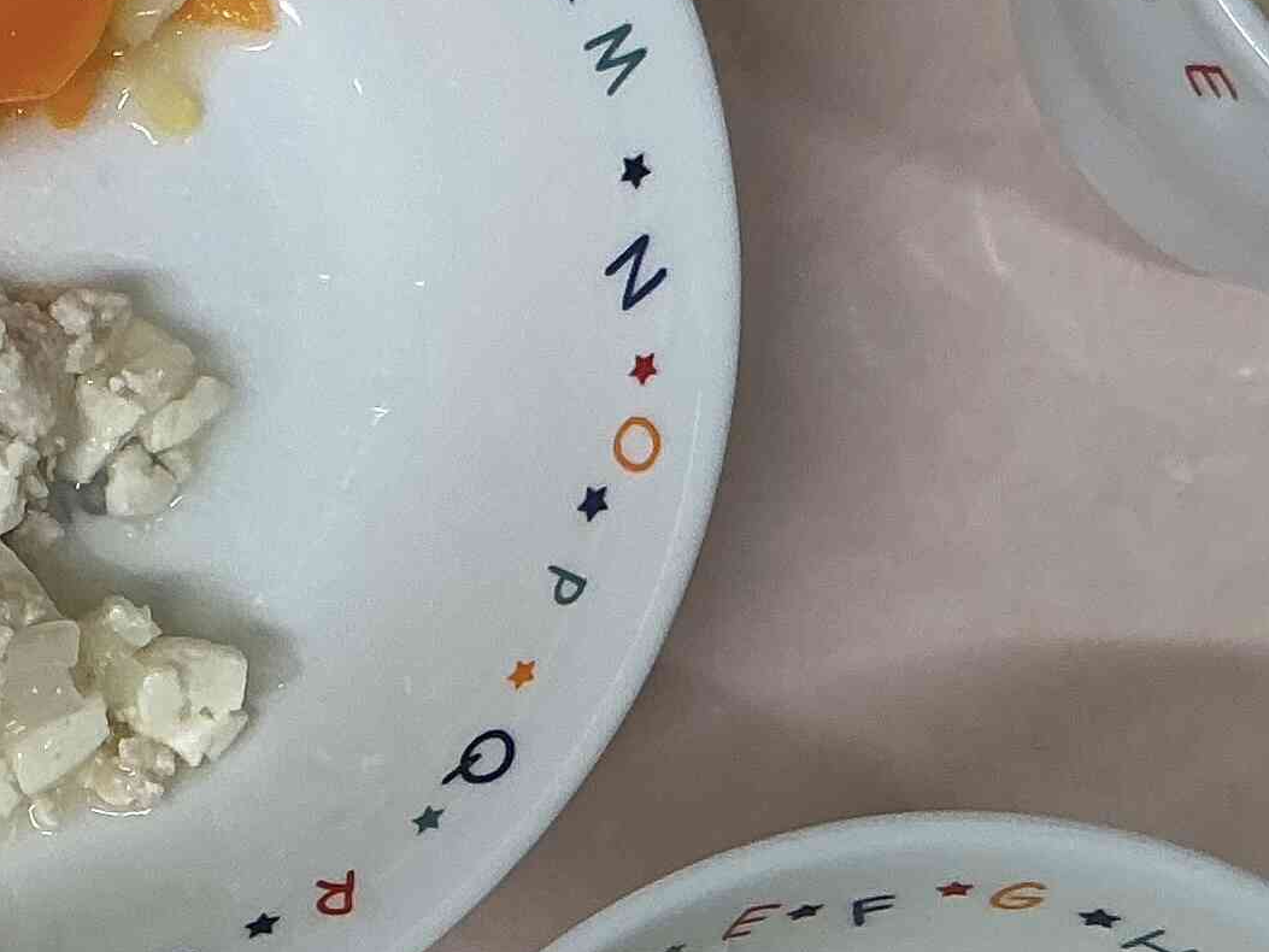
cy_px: 908
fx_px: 3446
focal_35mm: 94
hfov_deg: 19.8
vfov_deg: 15.5
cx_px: -181
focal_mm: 3
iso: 40
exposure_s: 1/60
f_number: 1.8
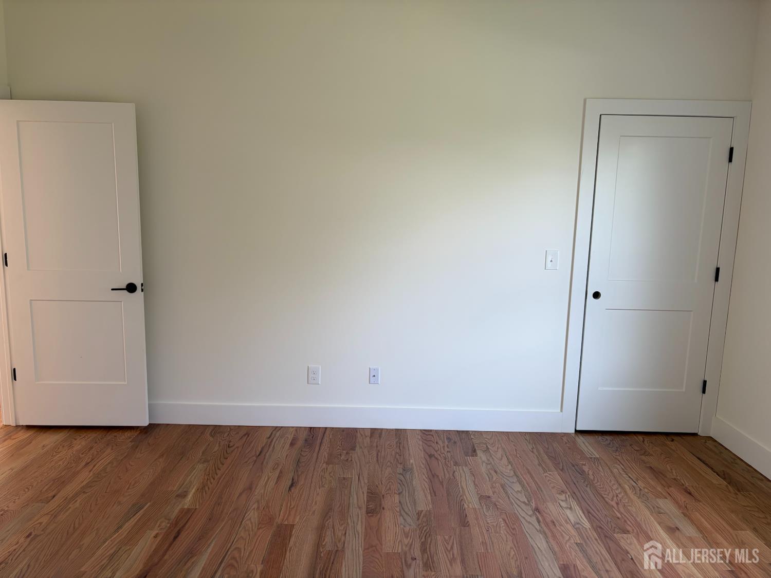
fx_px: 579
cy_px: 289
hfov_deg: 67.3
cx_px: 386
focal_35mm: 26
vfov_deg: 53.1
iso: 64
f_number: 1.6
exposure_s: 1/121
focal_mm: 5.96
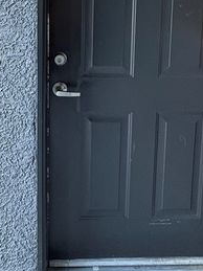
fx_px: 282
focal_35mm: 36
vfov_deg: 46.4
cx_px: 83
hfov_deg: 39.5
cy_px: 28
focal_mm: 2.22
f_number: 2.2
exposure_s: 1/60
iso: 640
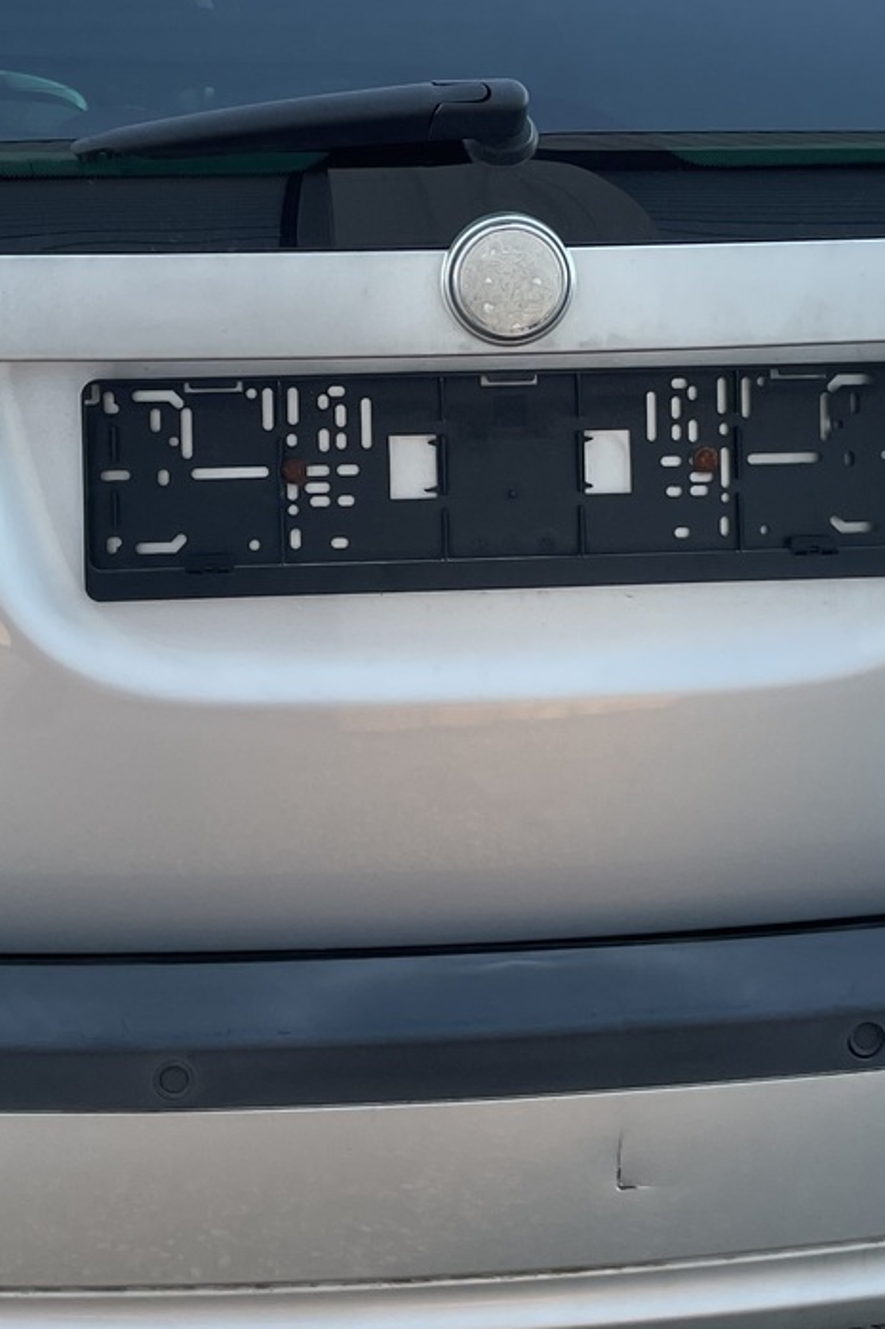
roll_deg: -0.1
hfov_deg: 21.9
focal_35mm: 62
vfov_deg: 32.0
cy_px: 413
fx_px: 2287
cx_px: 413
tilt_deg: -19.8
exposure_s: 1/121
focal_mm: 4.2
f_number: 1.6
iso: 64
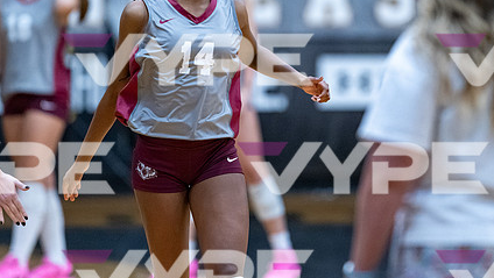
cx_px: 259
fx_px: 5203
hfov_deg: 5.4
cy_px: 44
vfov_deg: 3.1
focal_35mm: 397
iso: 3200
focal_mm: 200
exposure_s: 1/1600
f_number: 2
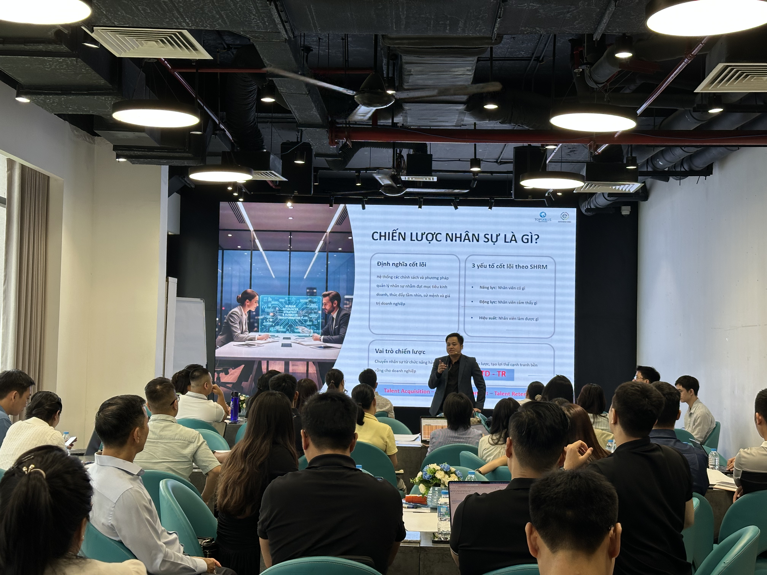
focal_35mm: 48
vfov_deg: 30.3
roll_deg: -0.4
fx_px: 1064
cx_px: 384
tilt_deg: +3.0
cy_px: 288
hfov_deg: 39.7
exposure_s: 1/120
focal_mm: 6.86
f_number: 1.78
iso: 50
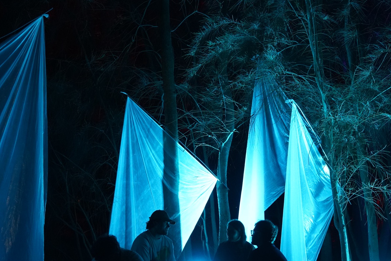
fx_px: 619
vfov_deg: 23.8
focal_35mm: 57
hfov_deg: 35.0
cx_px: 203
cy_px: 143
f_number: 4
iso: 6400
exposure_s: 1/60
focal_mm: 37
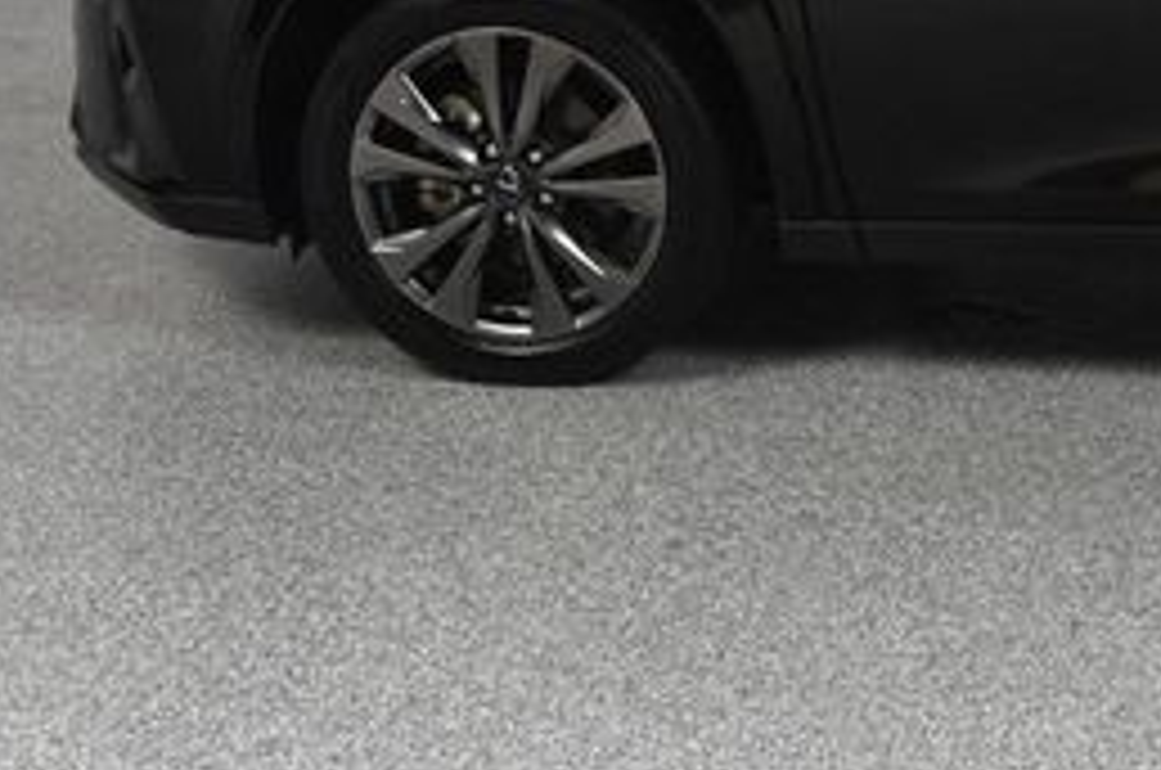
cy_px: 18
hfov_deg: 22.9
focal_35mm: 82
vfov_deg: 16.3
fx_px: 2640
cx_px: 1382
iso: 100
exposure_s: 1/160
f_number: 9
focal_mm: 22
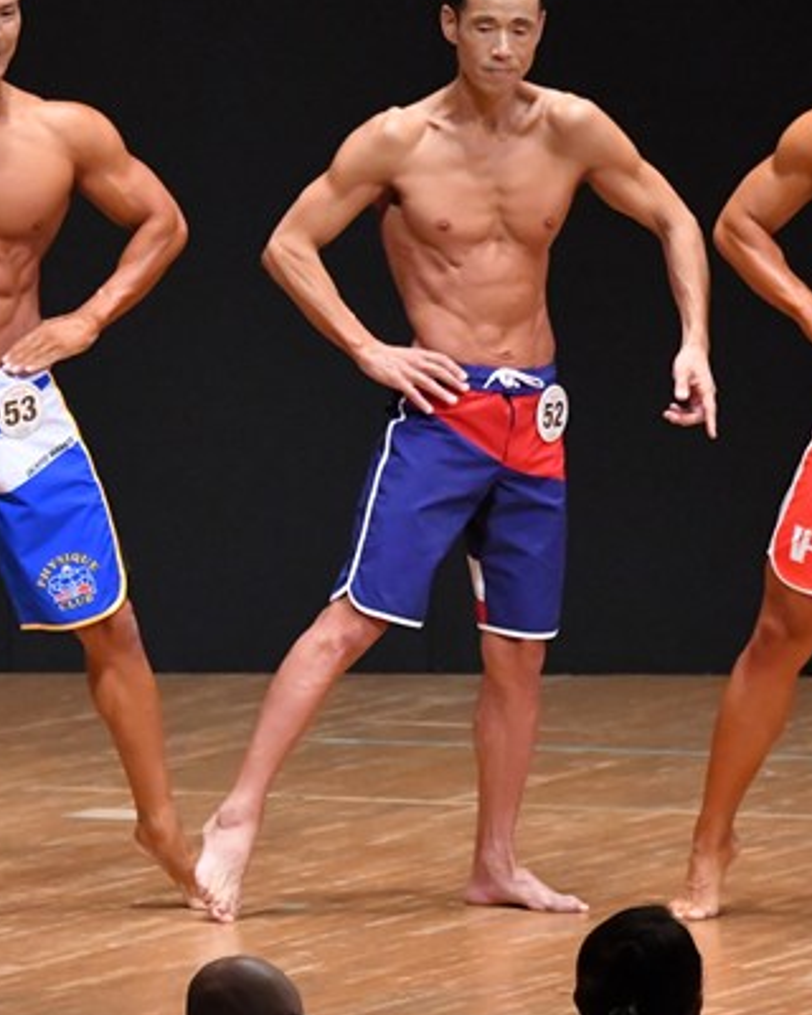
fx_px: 13909
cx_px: 49
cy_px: 452
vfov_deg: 4.2
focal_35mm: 463
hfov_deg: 3.3
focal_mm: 170
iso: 8000
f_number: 5.6
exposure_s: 1/400
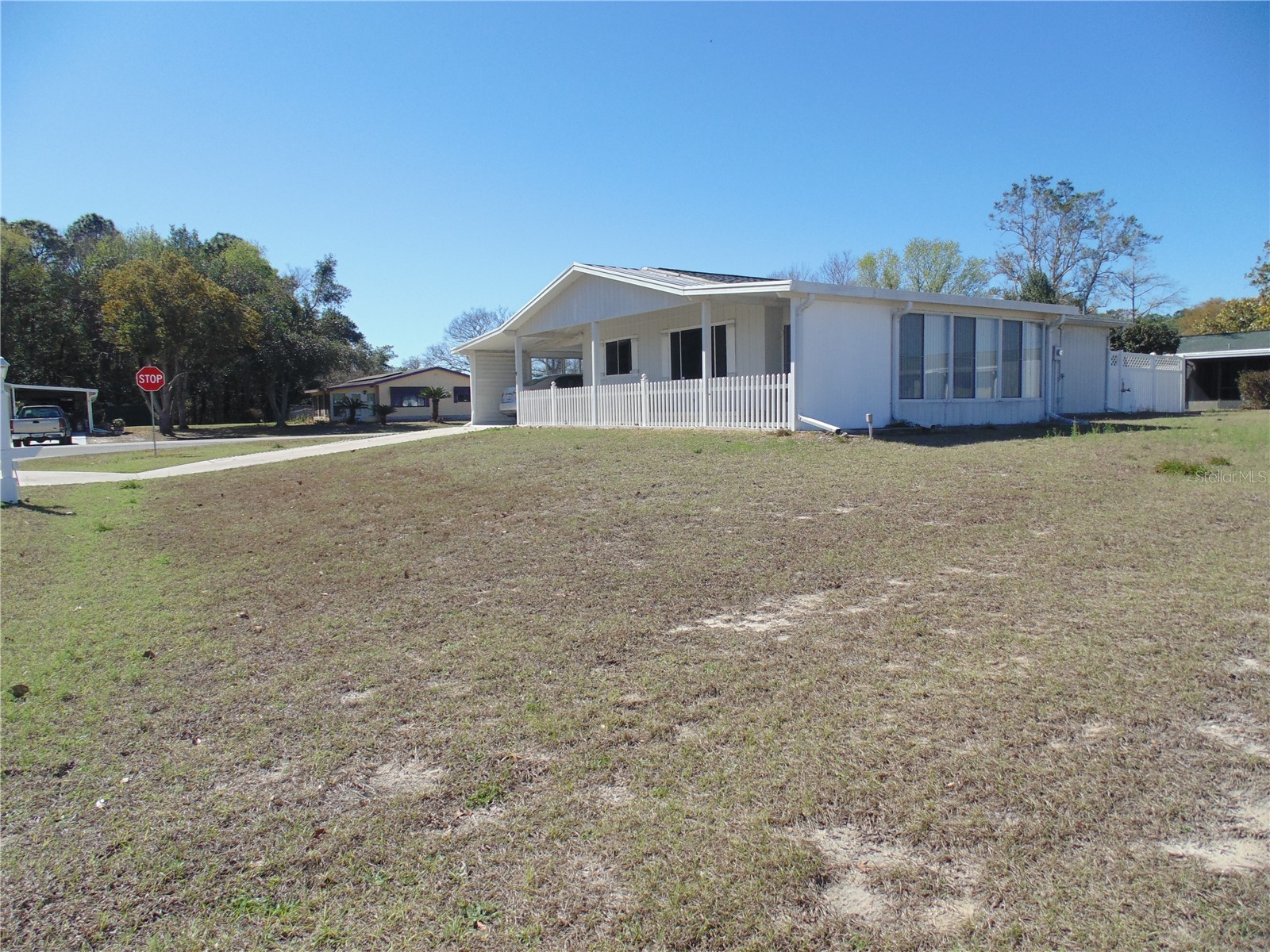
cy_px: 476
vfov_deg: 61.1
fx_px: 807
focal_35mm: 22
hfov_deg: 76.4
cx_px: 635
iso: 80
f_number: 9.7
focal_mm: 4
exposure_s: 1/125
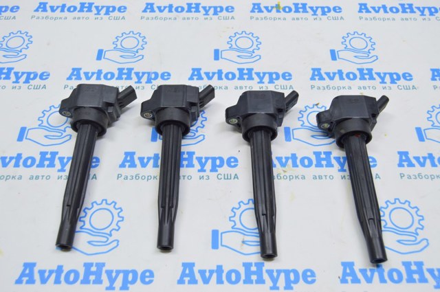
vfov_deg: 36.8
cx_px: 220
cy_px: 146
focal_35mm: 36
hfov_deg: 53.2
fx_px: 439
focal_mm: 24
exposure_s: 1/20
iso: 400
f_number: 5.6
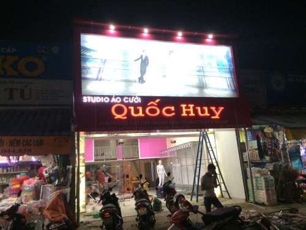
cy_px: 115
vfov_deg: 48.2
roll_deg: +3.3
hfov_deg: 61.7
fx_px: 256
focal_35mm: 29
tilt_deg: +11.1
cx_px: 153
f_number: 2.2
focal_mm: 4.15
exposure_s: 1/30
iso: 200
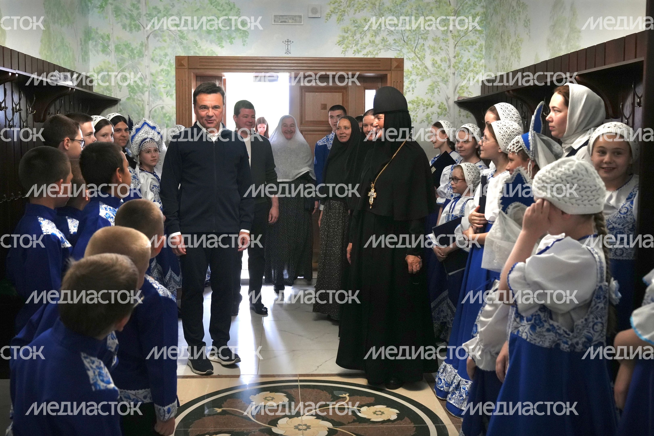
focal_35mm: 35
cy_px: 218
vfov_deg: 37.8
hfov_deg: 54.4
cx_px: 327
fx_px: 636
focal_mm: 35
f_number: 5.6
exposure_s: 1/250
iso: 3200
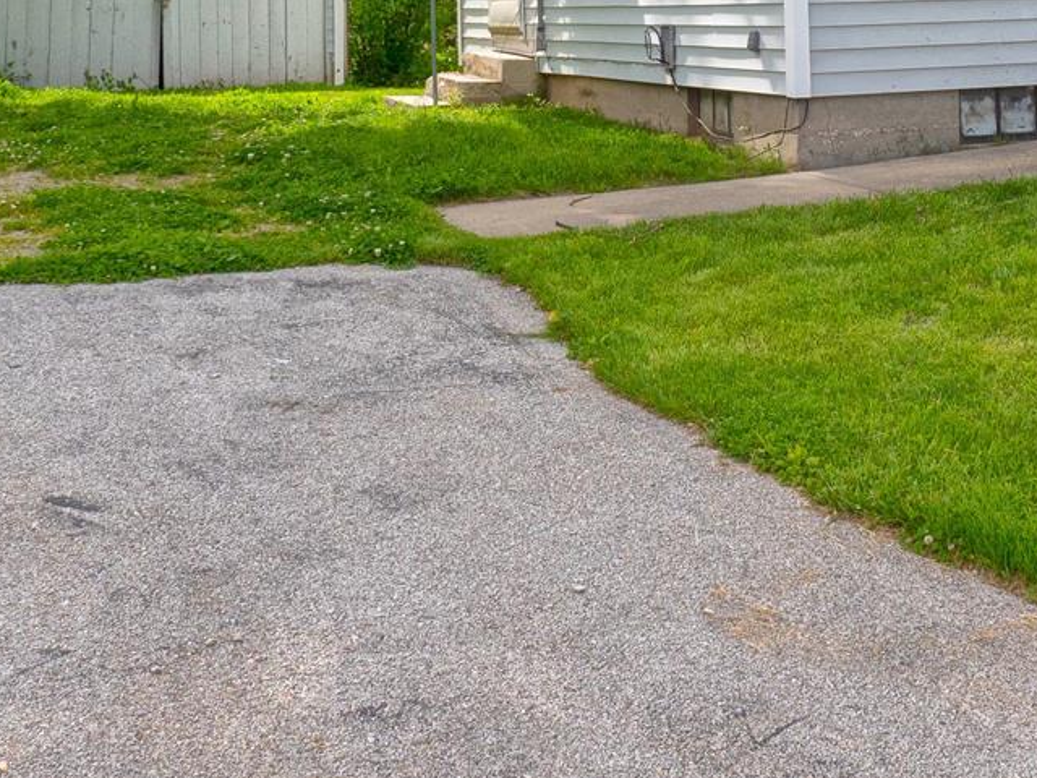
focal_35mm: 60
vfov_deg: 23.0
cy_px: -66
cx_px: 838
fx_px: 1797
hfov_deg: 31.3
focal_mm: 12
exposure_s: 1/800
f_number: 5.6
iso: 200
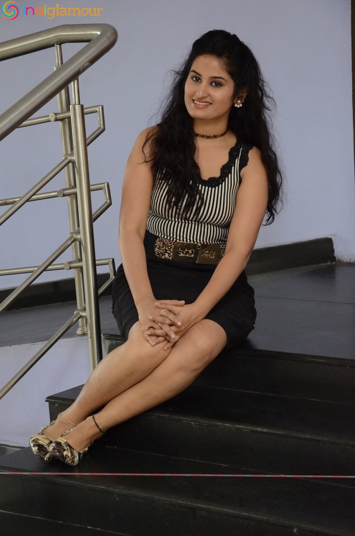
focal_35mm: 105
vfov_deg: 19.5
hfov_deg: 13.0
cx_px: 178
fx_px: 1560
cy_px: 268
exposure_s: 1/125
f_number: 5.6
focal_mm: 70
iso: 2500
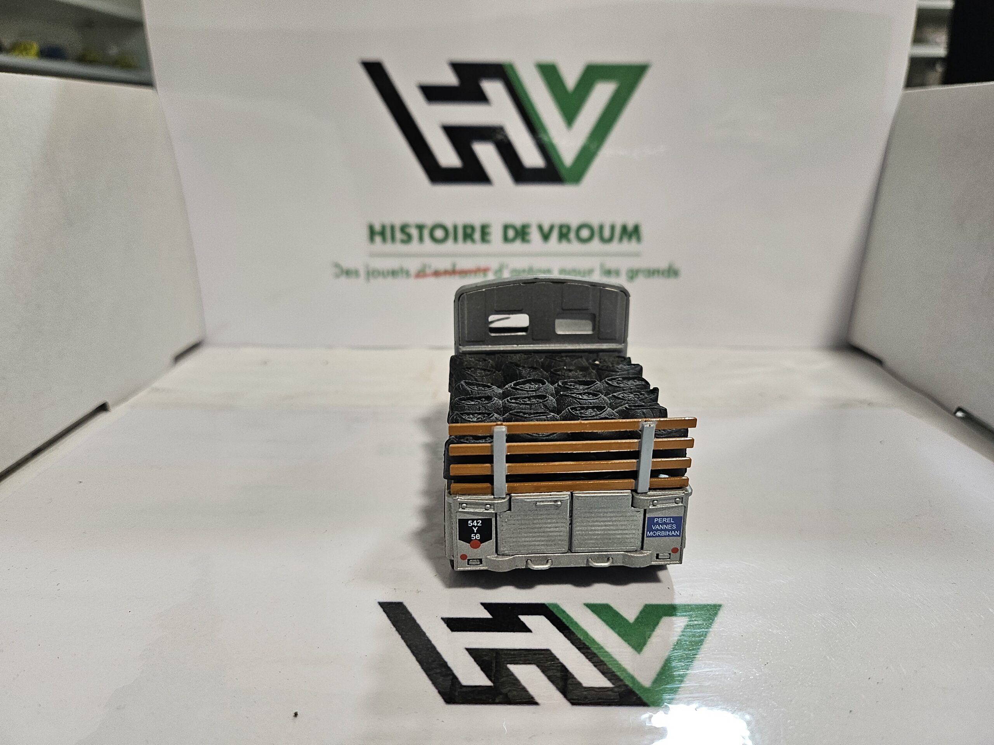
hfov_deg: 71.6
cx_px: 497
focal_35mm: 24
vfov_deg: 56.8
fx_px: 689
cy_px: 372
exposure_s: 1/100
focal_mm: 5
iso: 125
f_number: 1.8
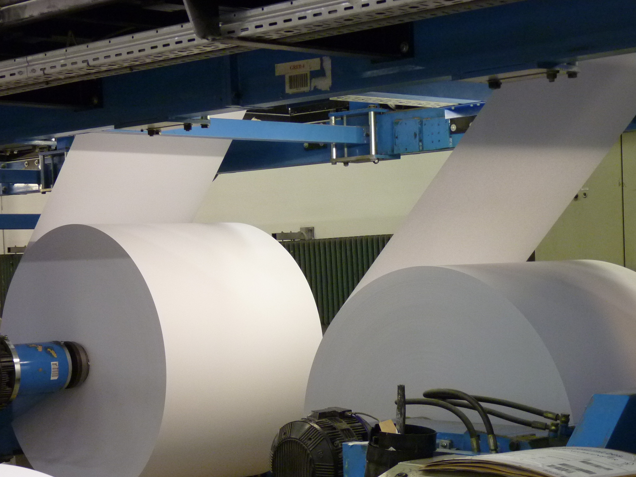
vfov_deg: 18.2
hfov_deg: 24.1
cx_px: 342
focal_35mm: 81
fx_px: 1488
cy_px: 304
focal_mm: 11.1
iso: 320
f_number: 3.4
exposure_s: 1/30
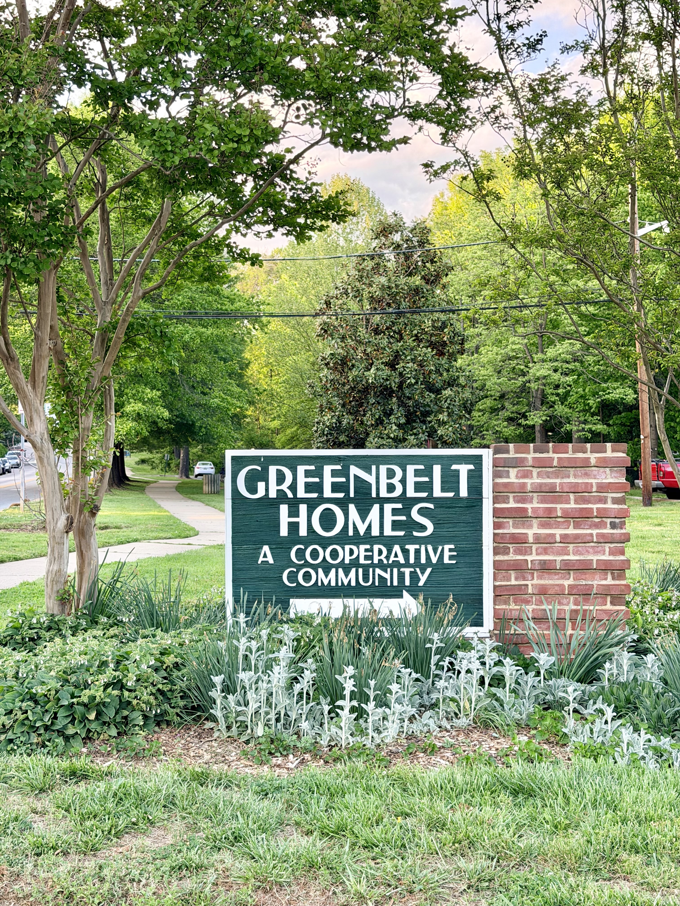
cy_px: 453
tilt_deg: -1.8
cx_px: 340
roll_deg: +0.5
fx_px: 1257
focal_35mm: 48
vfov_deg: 39.7
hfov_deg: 30.3
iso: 64
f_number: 1.78
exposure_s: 1/198
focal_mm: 6.76
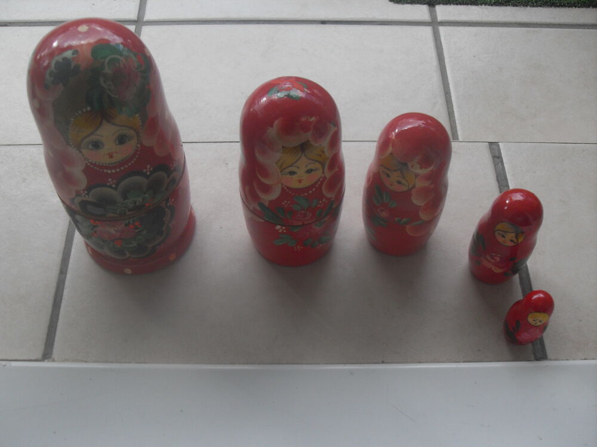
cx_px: 298
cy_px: 224
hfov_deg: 50.1
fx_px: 638
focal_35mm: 37
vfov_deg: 38.7
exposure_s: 1/180
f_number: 2.8
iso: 80
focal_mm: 6.3
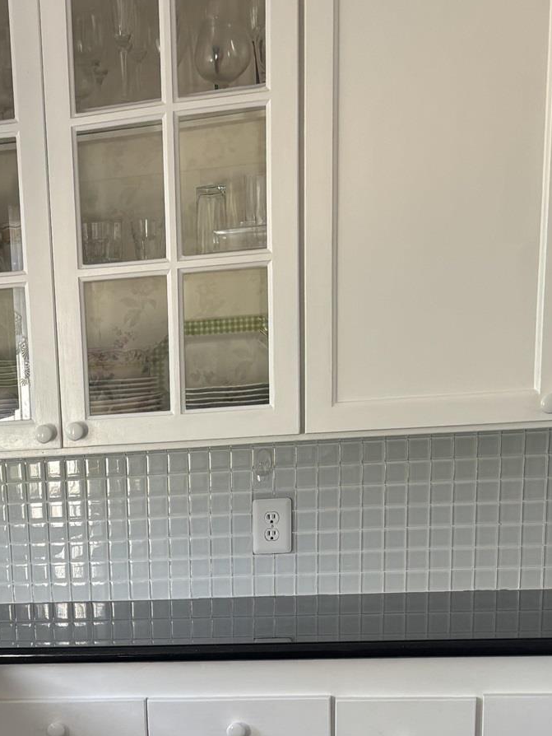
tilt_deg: -16.5
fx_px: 1424
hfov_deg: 21.2
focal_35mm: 67
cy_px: 783
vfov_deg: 26.9
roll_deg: +3.3
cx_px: -4
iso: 80
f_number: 1.6
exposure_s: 1/121
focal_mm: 5.96
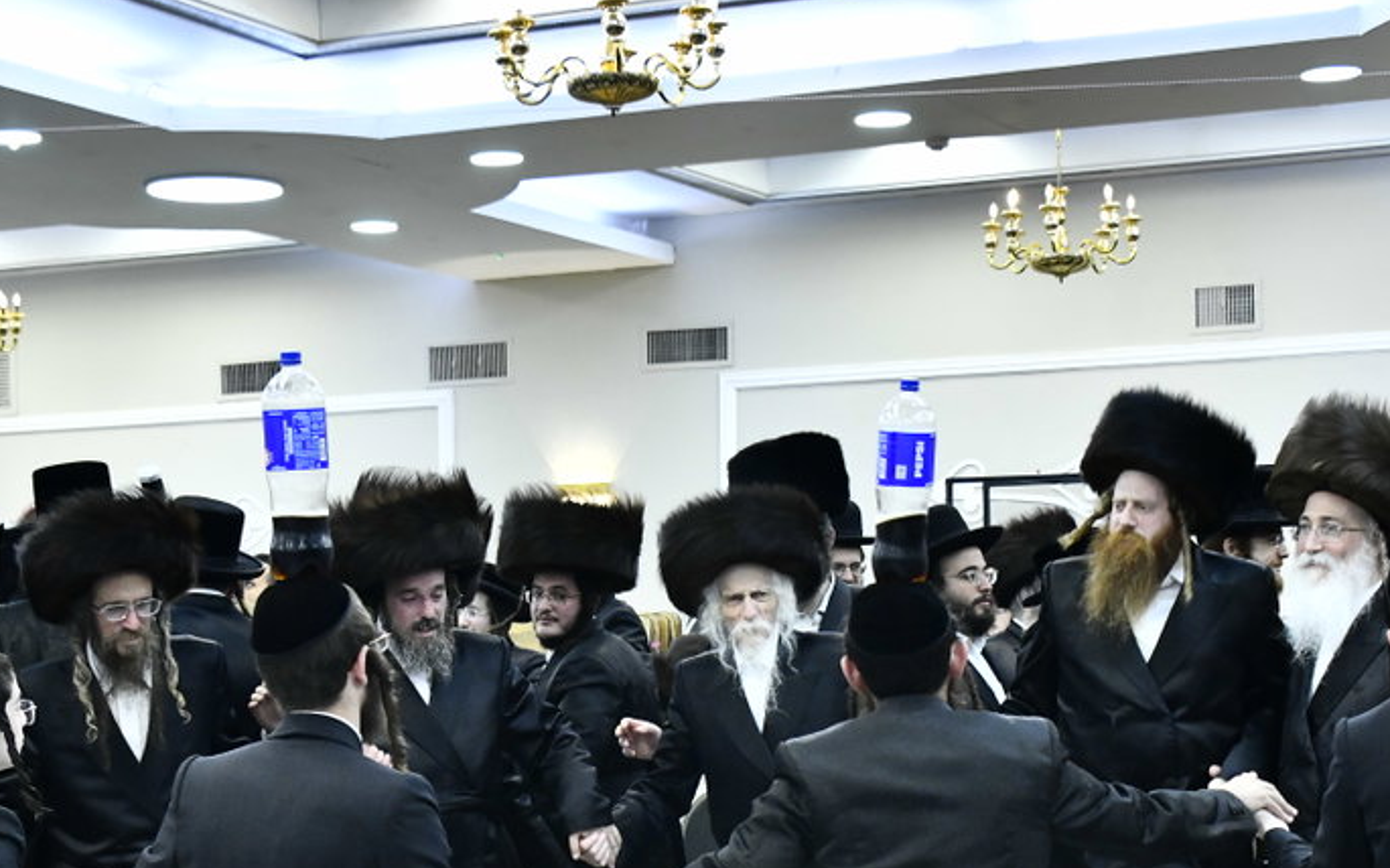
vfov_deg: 17.2
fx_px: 2841
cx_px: 674
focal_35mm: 75
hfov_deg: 27.5
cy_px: 723
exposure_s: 1/320
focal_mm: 36
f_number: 5.6
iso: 2500
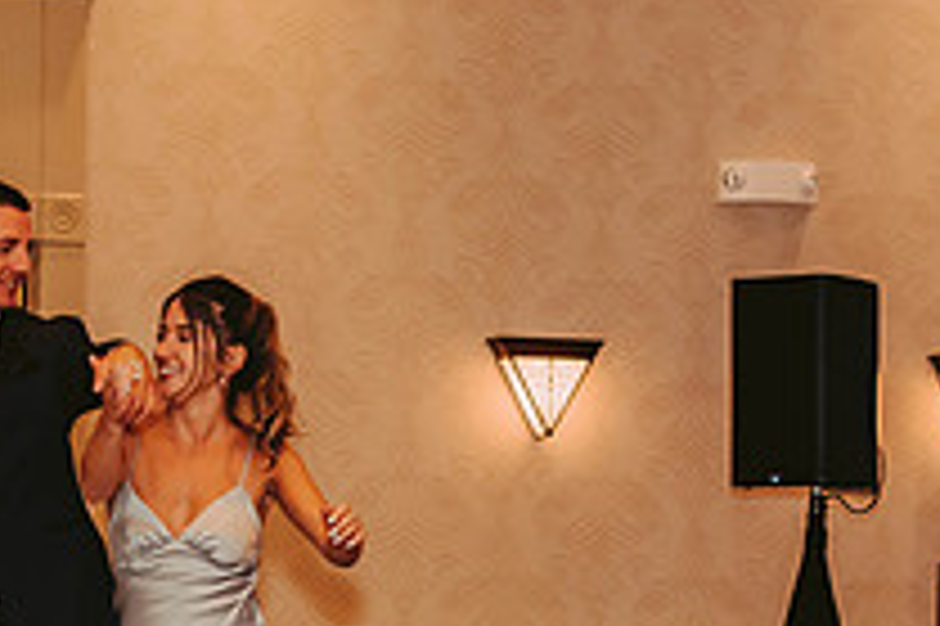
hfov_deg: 14.6
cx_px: 108
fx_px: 3626
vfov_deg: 9.8
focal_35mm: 139
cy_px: 525
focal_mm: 50
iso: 800
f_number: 2.5
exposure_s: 1/125
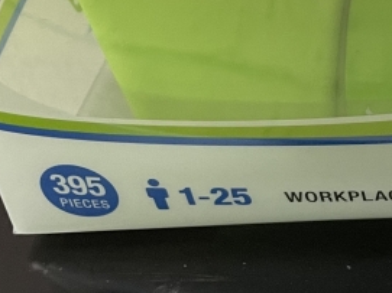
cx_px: 626
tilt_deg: -33.6
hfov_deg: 17.8
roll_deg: +1.2
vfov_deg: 14.4
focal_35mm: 96
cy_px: -137
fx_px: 1087
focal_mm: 4.2
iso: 125
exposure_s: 1/50
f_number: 1.6
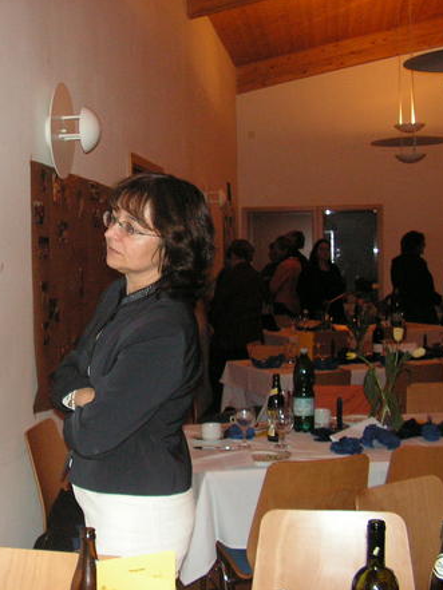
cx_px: 80
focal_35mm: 49
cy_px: 293
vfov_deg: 38.9
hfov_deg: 28.9
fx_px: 836
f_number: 3.2
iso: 160
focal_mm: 6
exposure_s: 1/40
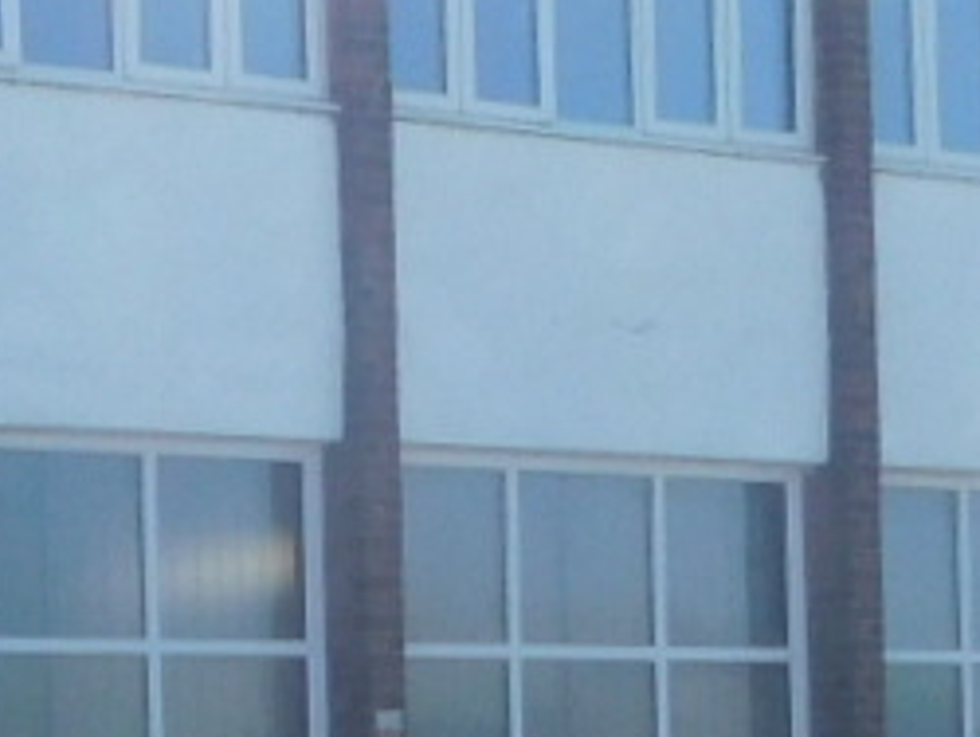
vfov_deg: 9.9
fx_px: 4166
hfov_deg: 12.2
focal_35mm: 147
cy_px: 1015
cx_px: -839
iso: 125
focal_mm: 4
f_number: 3
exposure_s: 1/1000
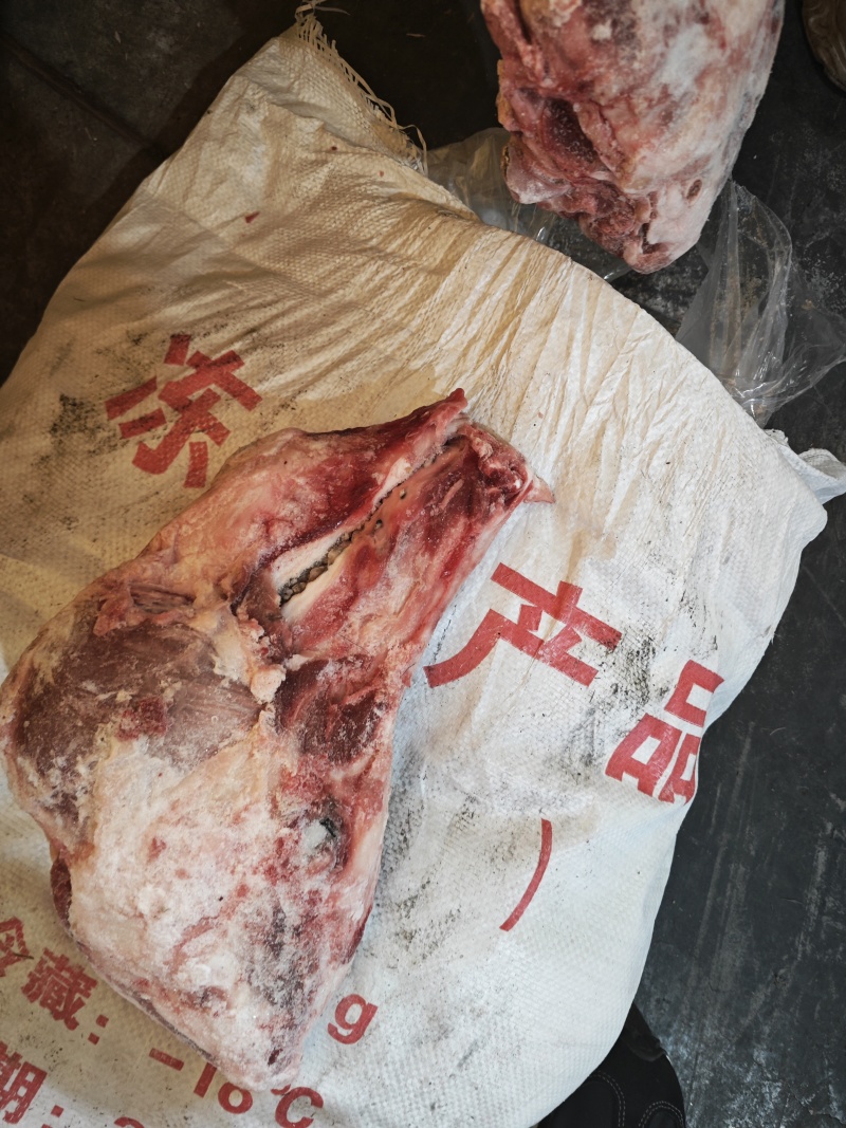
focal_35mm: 23
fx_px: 750
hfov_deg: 58.9
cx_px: 423
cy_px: 564
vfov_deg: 73.9
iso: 500
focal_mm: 5.43
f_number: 1.8
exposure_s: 1/50
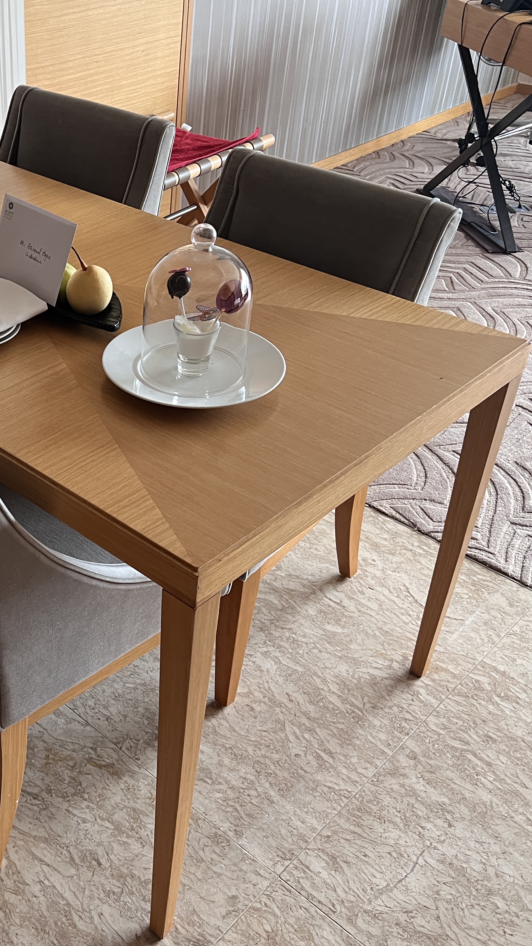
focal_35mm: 38
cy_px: 475
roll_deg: +1.9
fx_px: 953
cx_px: 29
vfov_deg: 52.8
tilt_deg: -35.5
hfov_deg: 29.6
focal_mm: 5.7
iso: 250
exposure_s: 1/50
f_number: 1.5
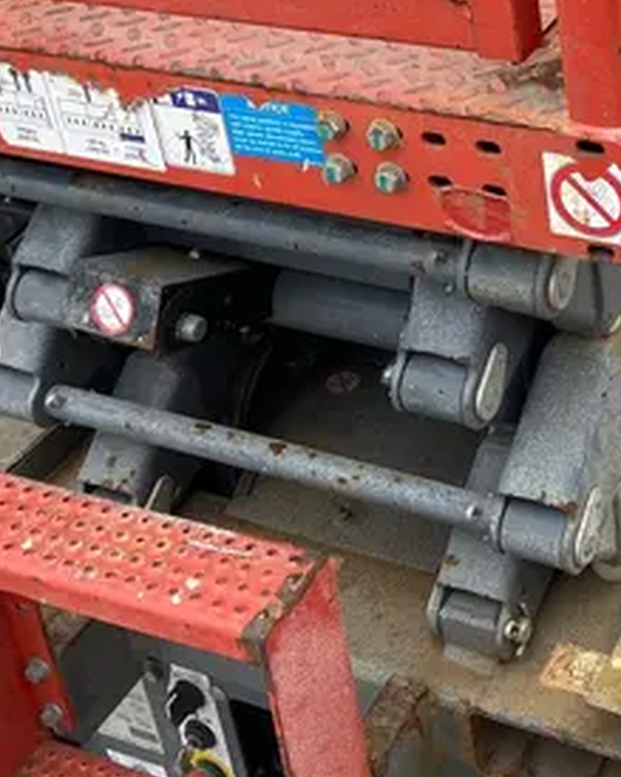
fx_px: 1563
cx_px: 632
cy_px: 33
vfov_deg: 26.7
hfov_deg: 21.6
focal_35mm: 68
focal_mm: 4.25
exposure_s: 1/637
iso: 32
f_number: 1.8
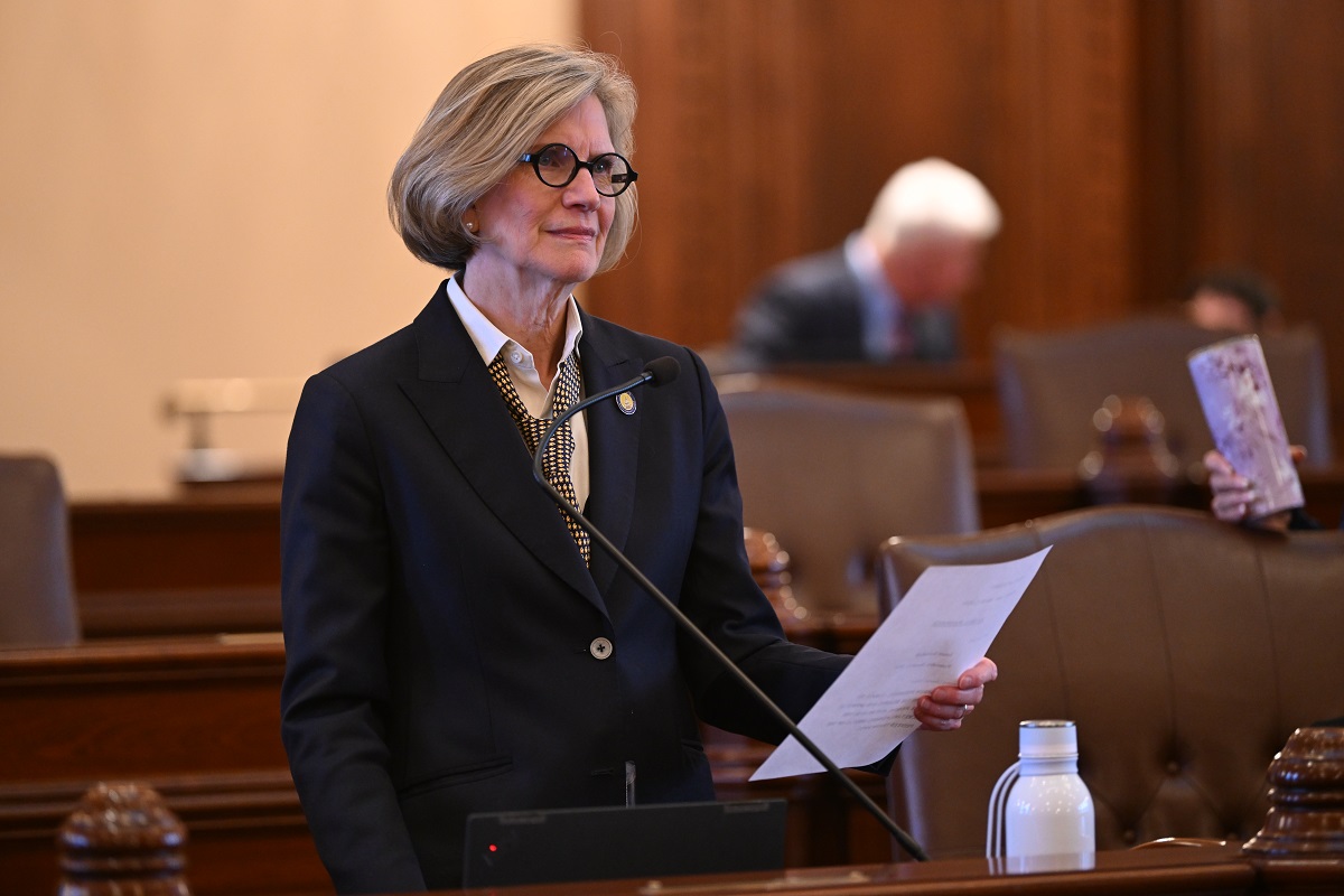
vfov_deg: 8.3
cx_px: 672
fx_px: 6160
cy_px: 448
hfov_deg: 12.5
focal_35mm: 165
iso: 3200
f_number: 2.8
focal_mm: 165
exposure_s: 1/200
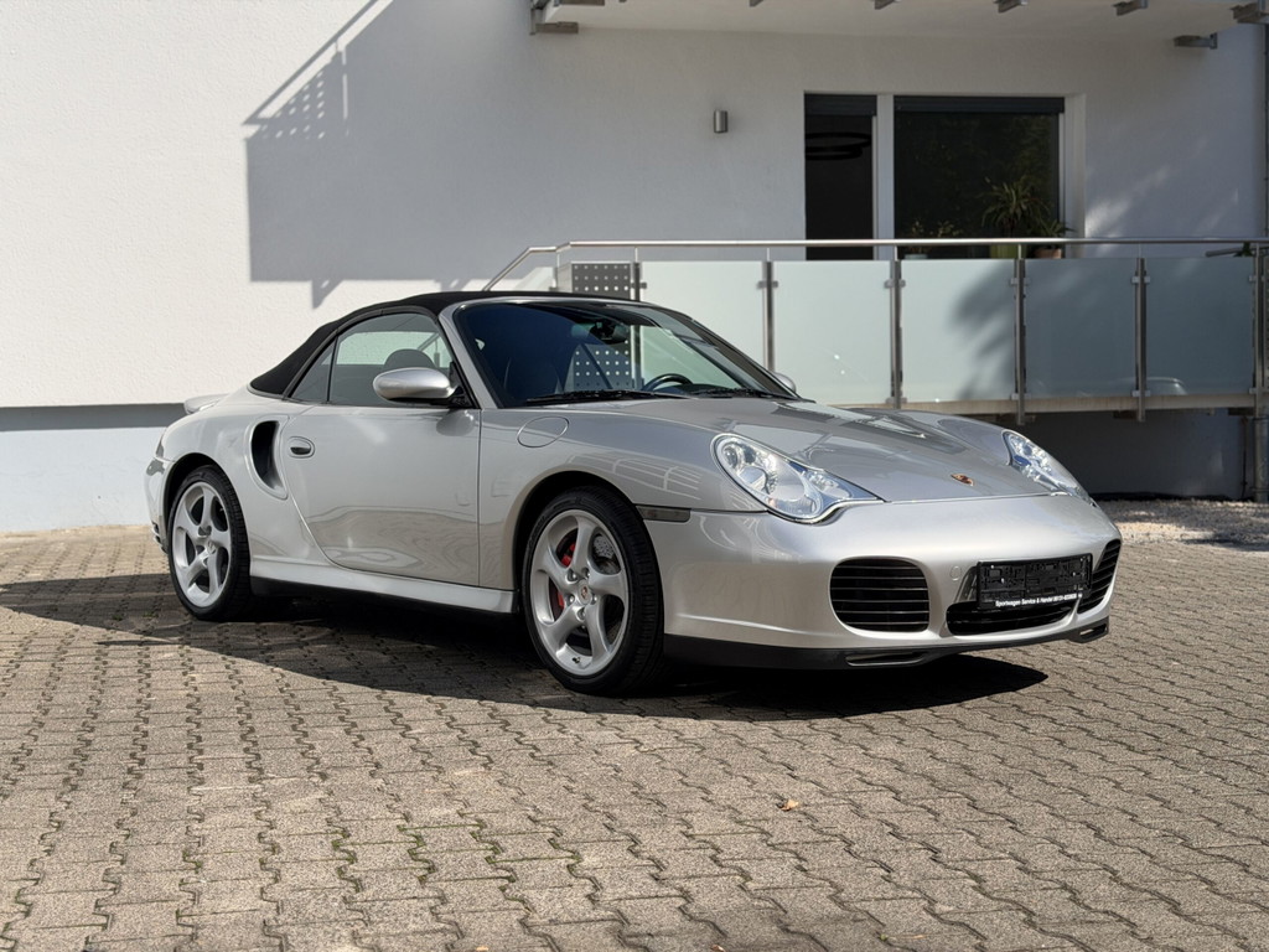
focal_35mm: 48
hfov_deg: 39.7
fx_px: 1760
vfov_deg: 30.3
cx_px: 634
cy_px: 476
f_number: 1.78
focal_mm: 6.76
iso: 80
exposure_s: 1/6024
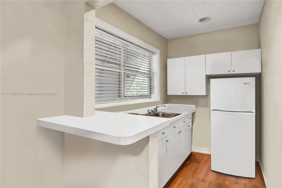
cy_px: 94
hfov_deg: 90.0
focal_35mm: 18
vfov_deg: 67.3
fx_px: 141
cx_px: 141
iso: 3200
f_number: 4.8
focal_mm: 12
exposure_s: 1/45
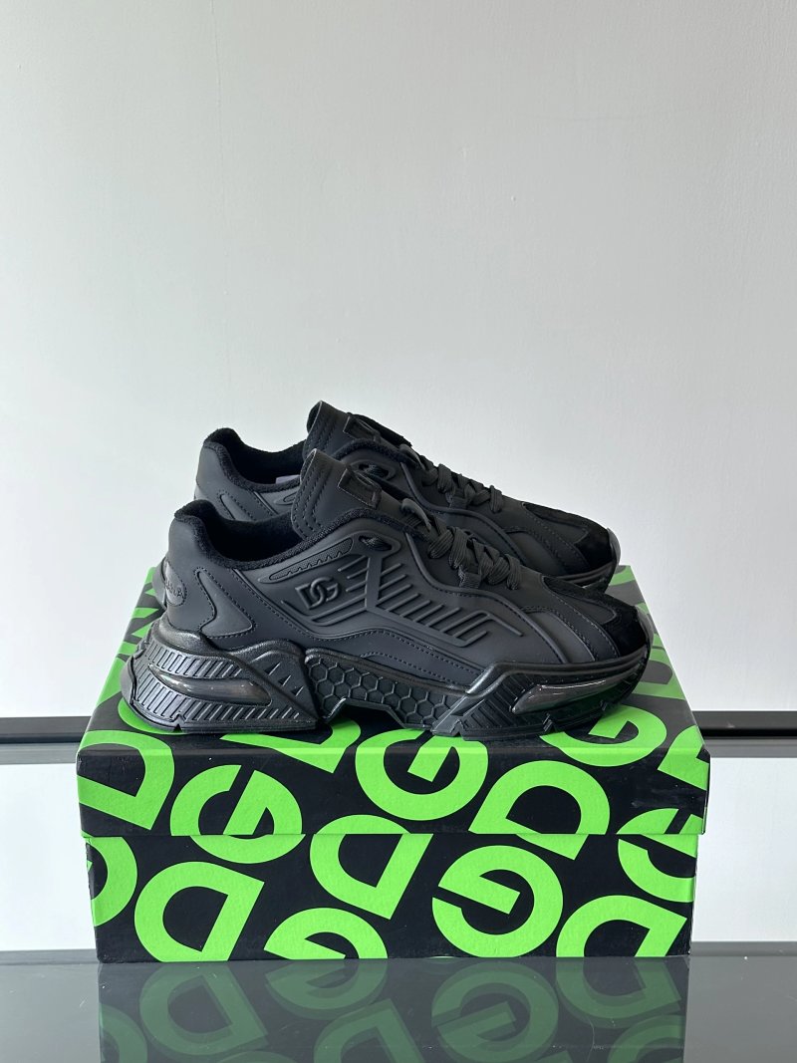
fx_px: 1474
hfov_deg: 30.3
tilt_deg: -21.2
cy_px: 532
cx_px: 398
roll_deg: -0.9
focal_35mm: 48
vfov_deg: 39.7
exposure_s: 1/175
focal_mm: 6.86
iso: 64
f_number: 1.78
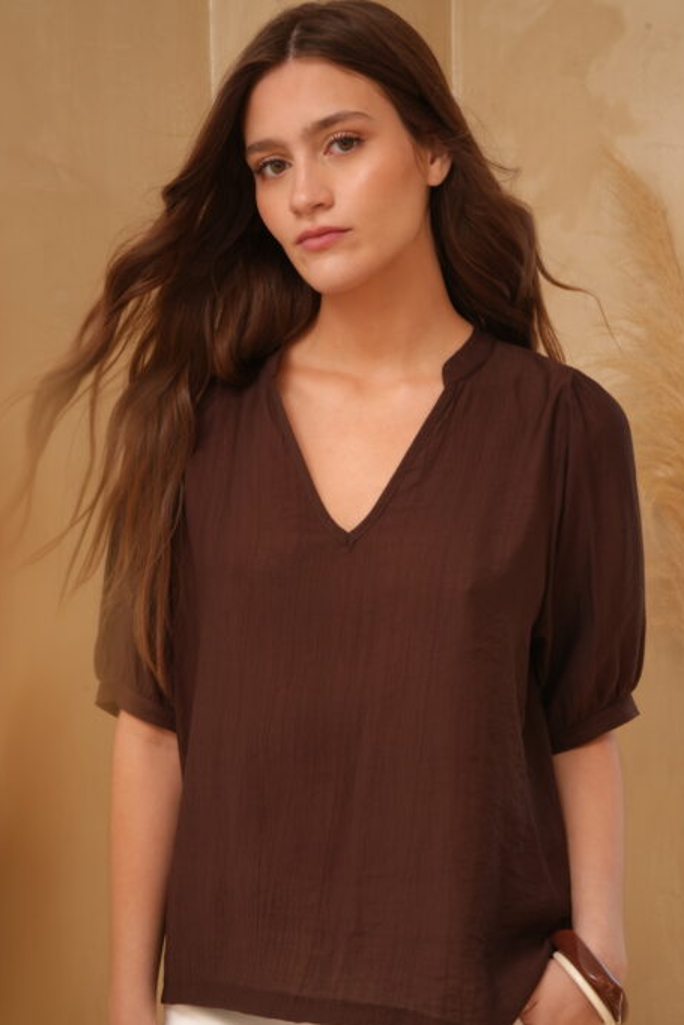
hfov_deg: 20.6
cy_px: 580
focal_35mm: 66
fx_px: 1880
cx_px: 338
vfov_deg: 30.5
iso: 640
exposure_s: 1/125
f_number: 14
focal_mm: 50
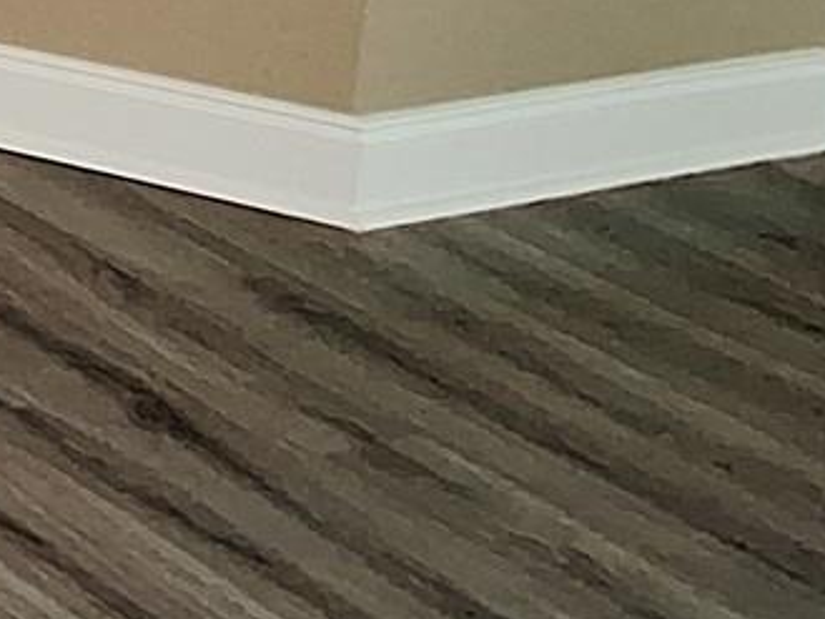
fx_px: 1931
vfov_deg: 14.7
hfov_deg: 13.1
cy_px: -652
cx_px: -1397
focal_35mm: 81
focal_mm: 1.74
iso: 160
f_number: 2.2
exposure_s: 1/40
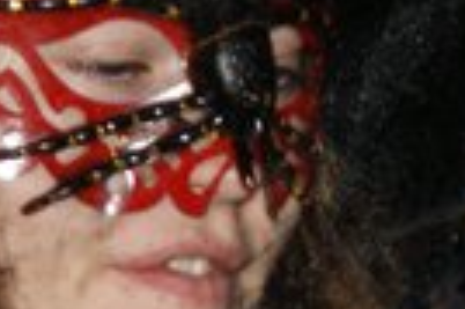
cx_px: 458
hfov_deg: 2.4
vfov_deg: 1.6
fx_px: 11082
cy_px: 186
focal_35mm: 859
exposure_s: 1/125
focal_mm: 100
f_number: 6.3
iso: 400
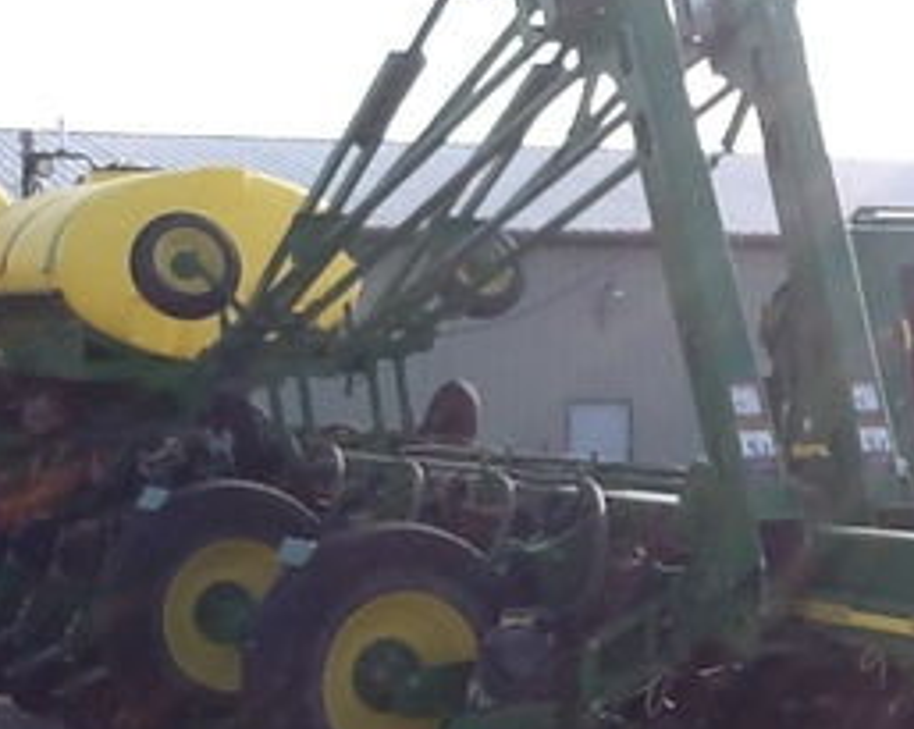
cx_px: 548
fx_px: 2459
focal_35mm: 91
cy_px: 505
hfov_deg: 21.0
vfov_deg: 16.8
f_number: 2.4
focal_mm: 2.03
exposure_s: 1/652
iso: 40
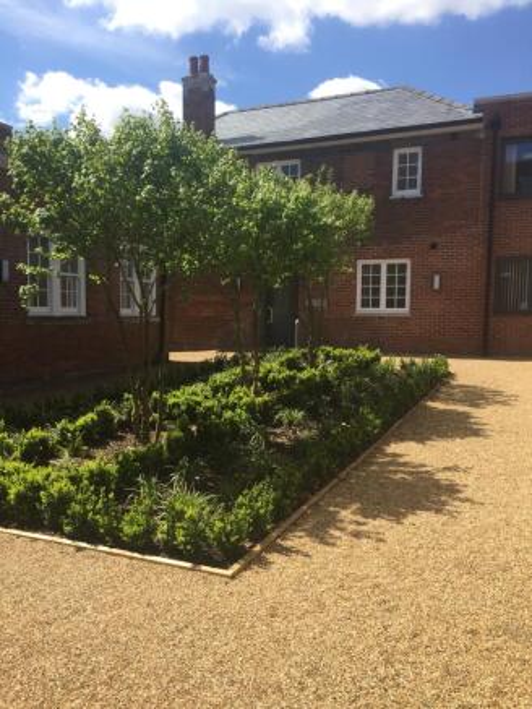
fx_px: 594
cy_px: 354
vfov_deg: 61.6
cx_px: 266
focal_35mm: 29
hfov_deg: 48.2
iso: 32
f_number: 2.2
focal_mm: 4.15
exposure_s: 1/1236
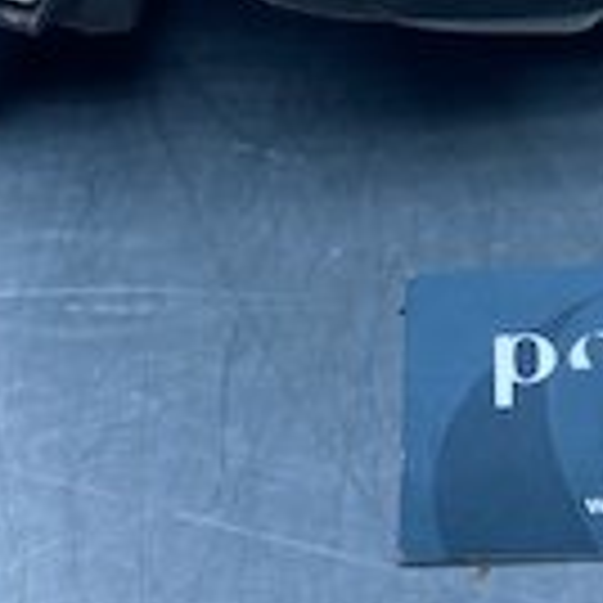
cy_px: -441
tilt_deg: -29.9
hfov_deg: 15.6
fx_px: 2168
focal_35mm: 110
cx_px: 562
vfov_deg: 14.2
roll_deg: -0.5
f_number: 1.8
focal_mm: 4.25
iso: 32
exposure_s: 1/475
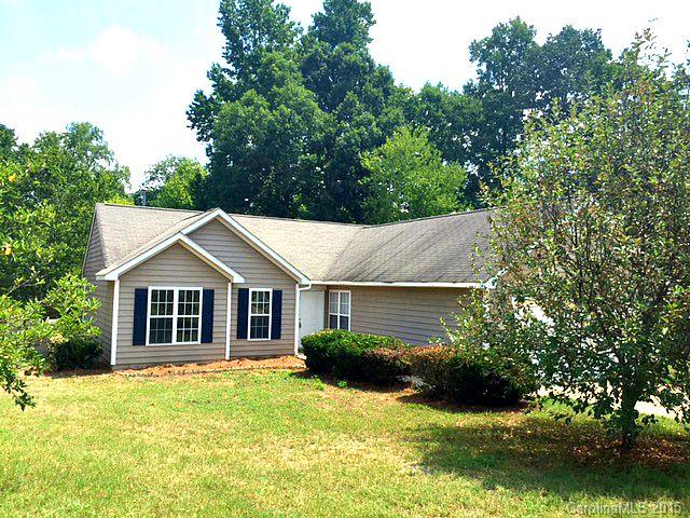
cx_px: 345
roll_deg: -1.9
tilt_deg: +2.8
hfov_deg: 61.7
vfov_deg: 48.2
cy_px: 259
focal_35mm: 29
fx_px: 578
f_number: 2.2
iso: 32
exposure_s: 1/1522
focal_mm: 4.15
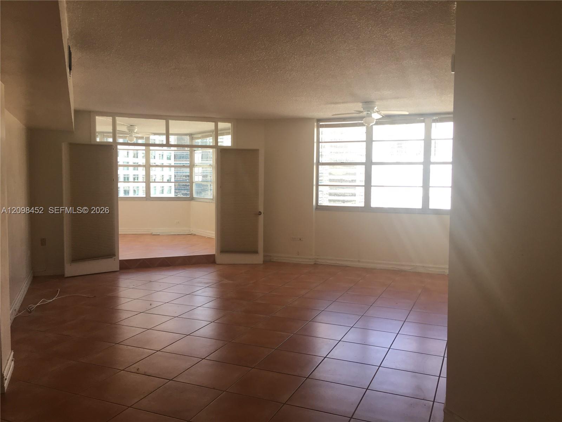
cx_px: 281
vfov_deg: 48.2
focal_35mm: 29
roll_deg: -1.5
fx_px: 471
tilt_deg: -3.9
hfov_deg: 61.7
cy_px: 211
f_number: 2.2
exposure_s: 1/120
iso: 32
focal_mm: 4.15
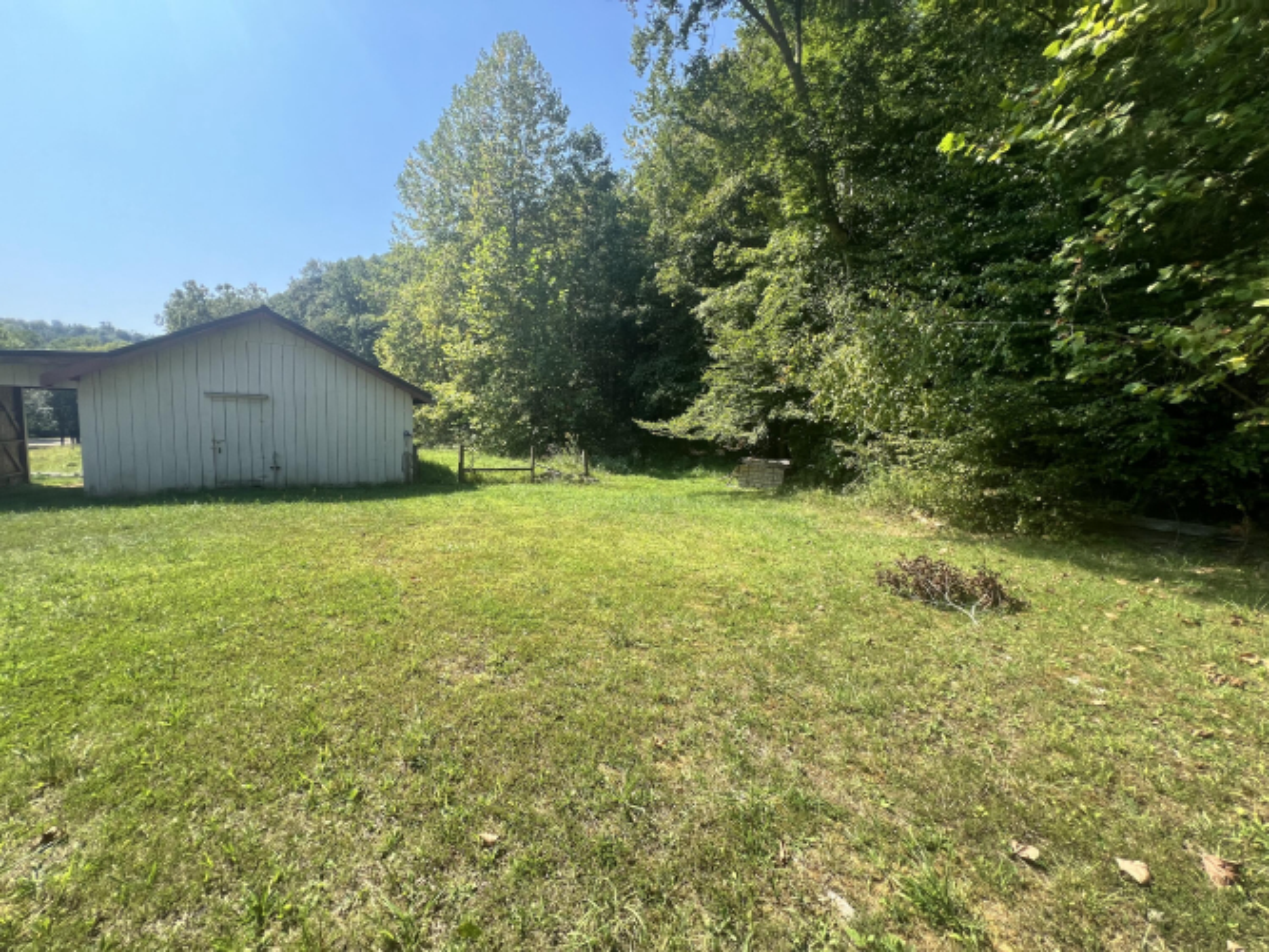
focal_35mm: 13
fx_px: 476
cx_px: 634
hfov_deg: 106.2
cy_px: 476
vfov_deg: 89.9
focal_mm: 1.57
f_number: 1.8
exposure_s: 1/567
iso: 32
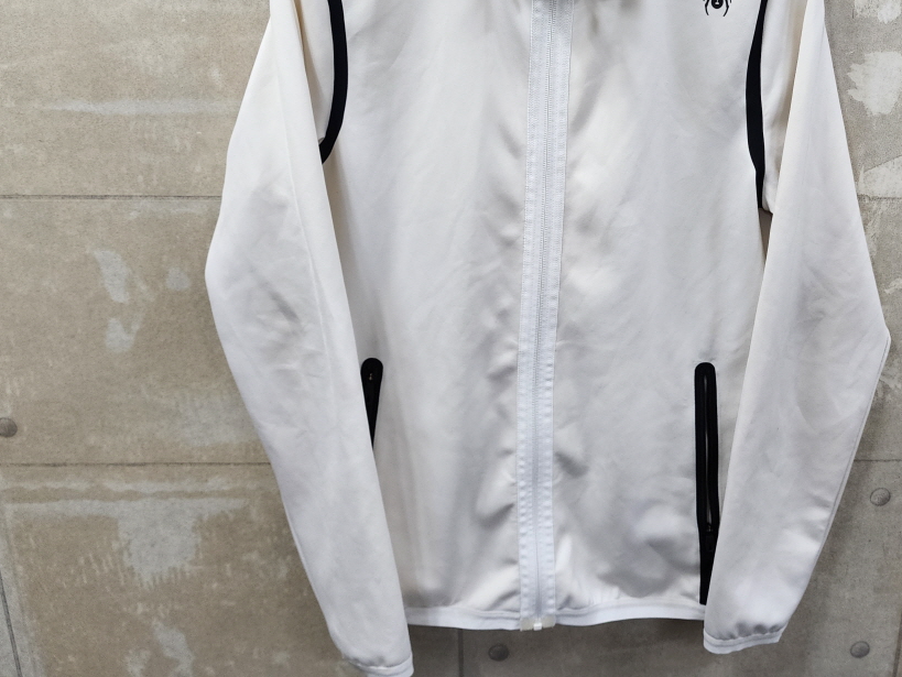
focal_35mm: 32
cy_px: 247
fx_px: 834
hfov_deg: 56.1
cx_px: 562
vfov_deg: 43.8
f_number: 1.8
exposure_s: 1/120
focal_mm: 6.4
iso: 160
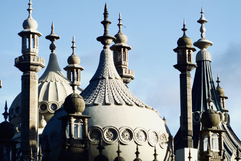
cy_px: 80
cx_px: 120
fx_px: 703
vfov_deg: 13.0
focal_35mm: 105
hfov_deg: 19.5
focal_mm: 70
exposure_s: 1/500
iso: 100
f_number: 4
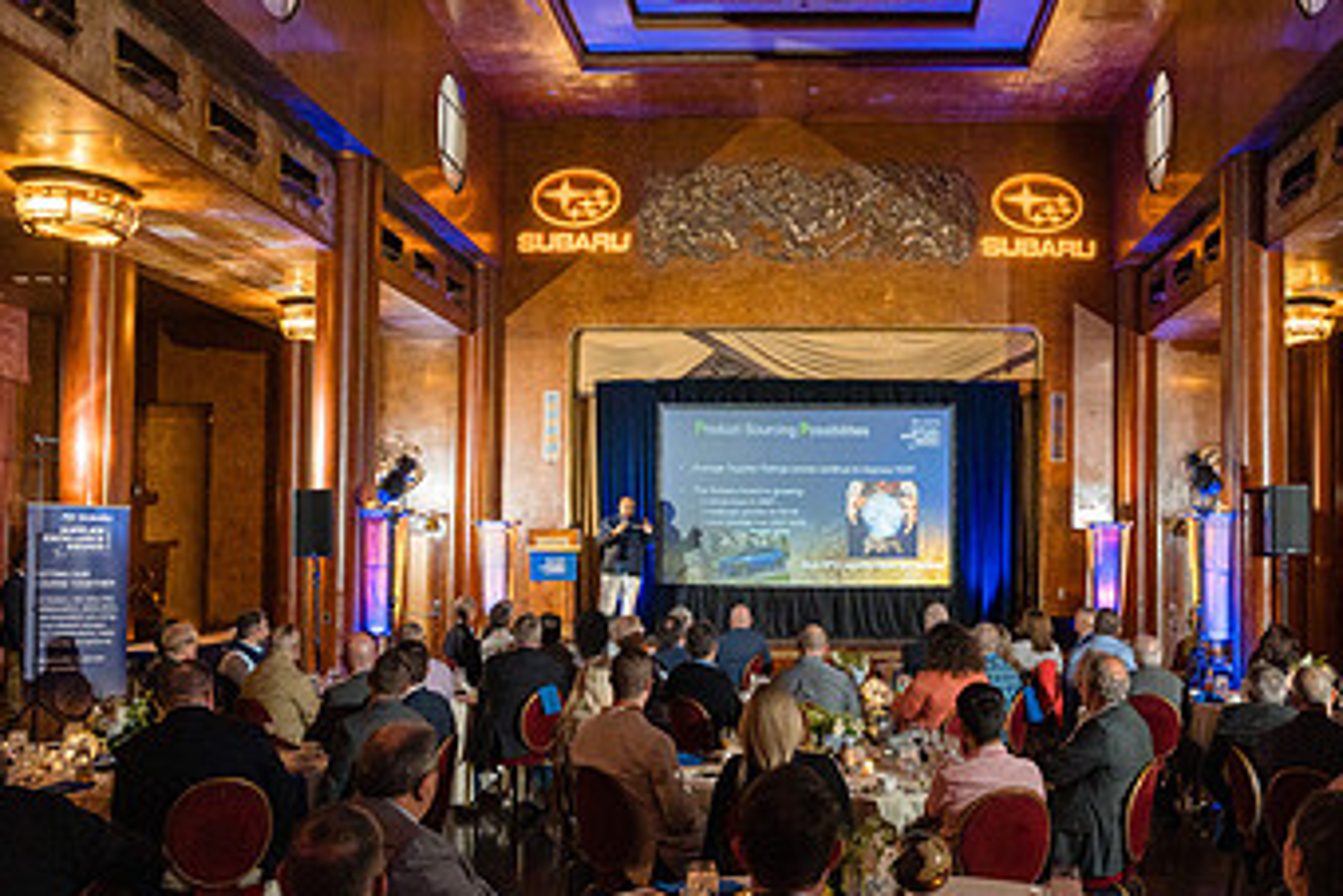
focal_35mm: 41
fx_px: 1530
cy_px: 499
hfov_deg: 47.2
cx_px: 782
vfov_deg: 32.6
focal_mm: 24
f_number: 4
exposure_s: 1/160
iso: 3200
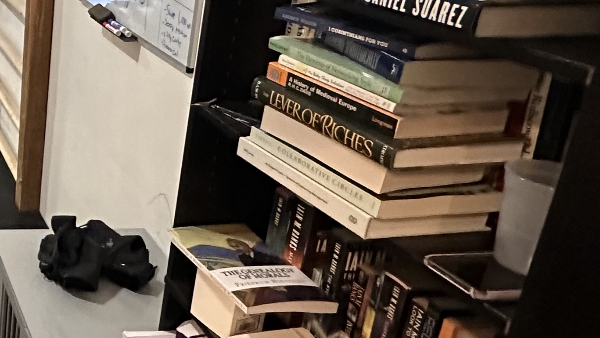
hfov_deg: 33.7
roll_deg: +1.4
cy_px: 68
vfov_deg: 26.1
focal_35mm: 45
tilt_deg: -20.2
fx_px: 716
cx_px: -172
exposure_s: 1/45
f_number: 2.2
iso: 1000
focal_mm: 2.22
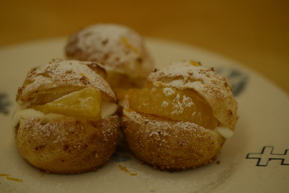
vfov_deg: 23.0
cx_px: 136
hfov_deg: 33.9
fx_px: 474
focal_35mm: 59
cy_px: 98
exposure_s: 1/100
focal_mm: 55
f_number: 4
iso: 1000
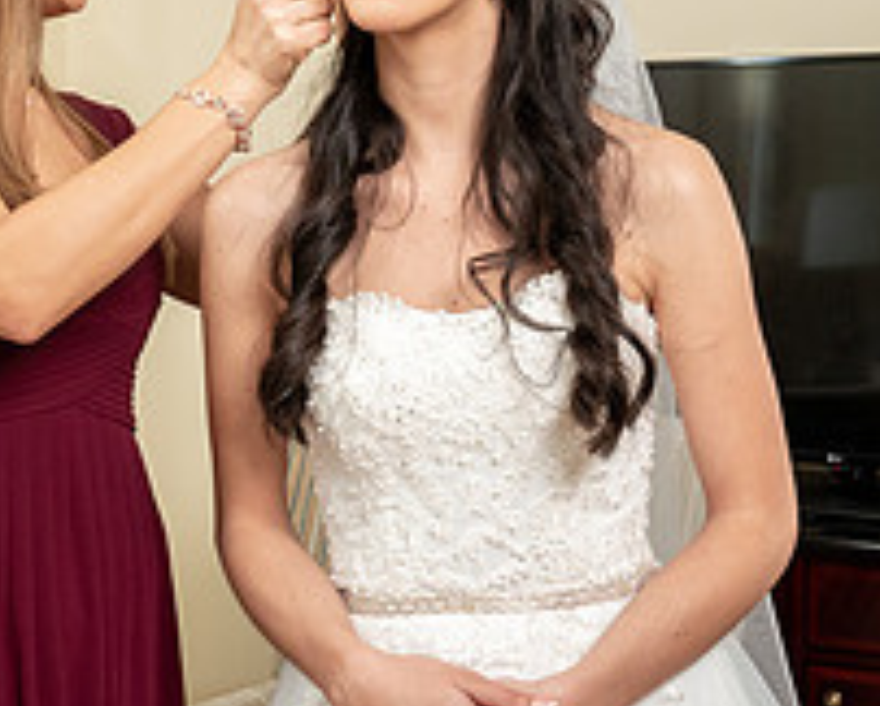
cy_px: 190
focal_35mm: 78
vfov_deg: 19.6
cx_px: 240
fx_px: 2033
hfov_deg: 24.2
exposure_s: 1/200
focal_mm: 29
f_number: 5.6
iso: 1600
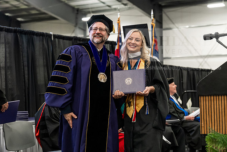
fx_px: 542
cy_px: 76
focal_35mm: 86
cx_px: 114
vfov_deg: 15.9
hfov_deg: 23.6
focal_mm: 86
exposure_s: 1/250
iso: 6400
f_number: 5
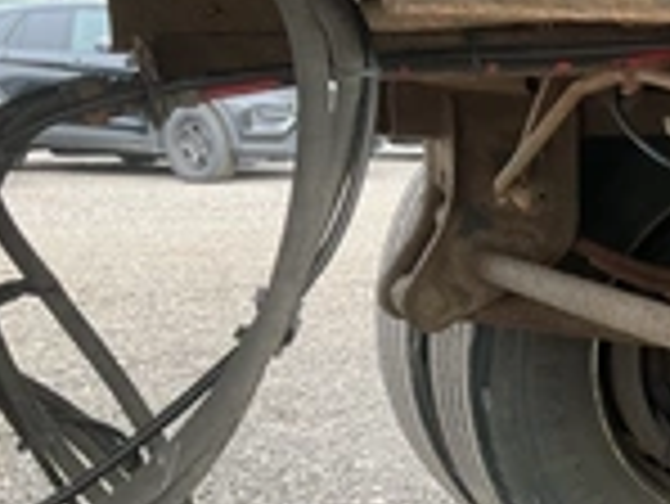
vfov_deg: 18.8
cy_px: 374
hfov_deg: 23.4
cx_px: 746
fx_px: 1511
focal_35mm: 78
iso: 40
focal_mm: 3
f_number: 1.8
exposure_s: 1/122
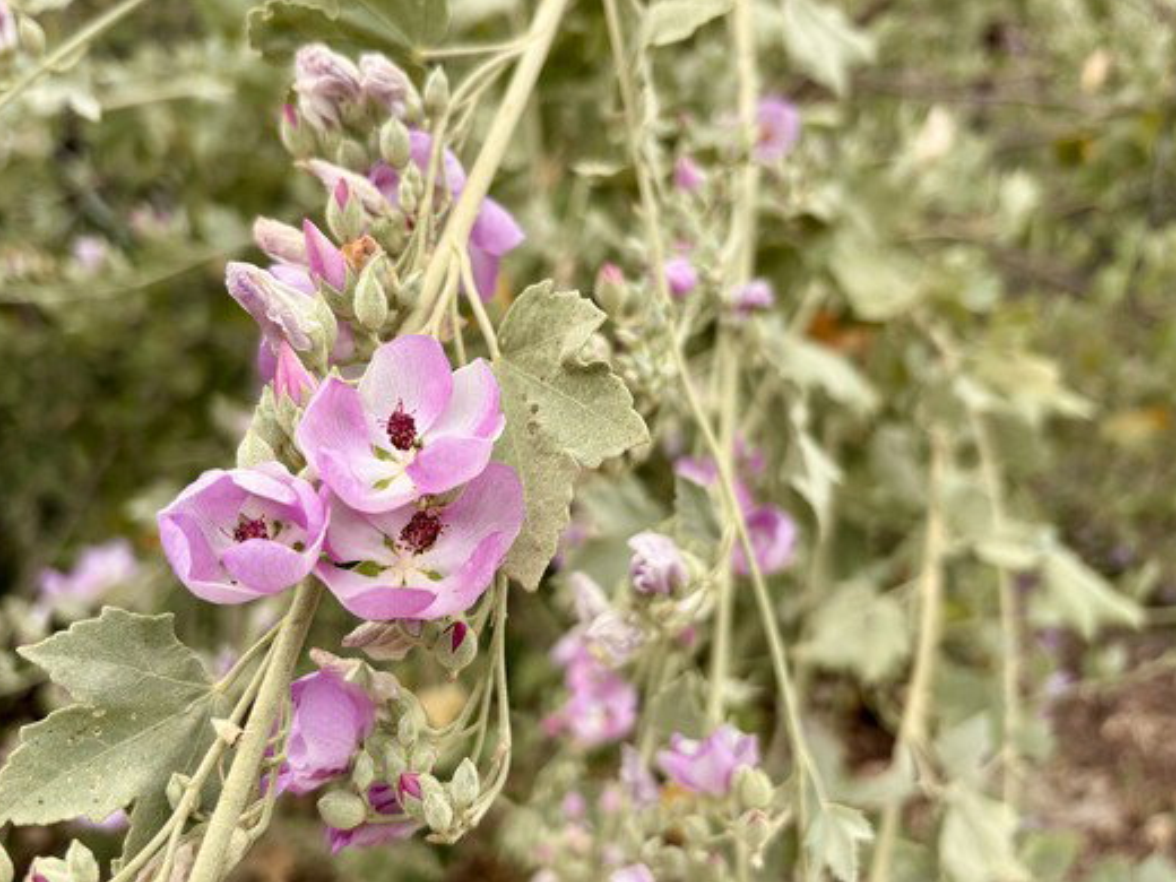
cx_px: 541
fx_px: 1019
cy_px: 432
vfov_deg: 46.8
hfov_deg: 59.9
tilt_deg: -19.4
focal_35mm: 30
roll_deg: -1.2
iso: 50
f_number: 1.6
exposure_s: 1/1337
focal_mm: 5.96
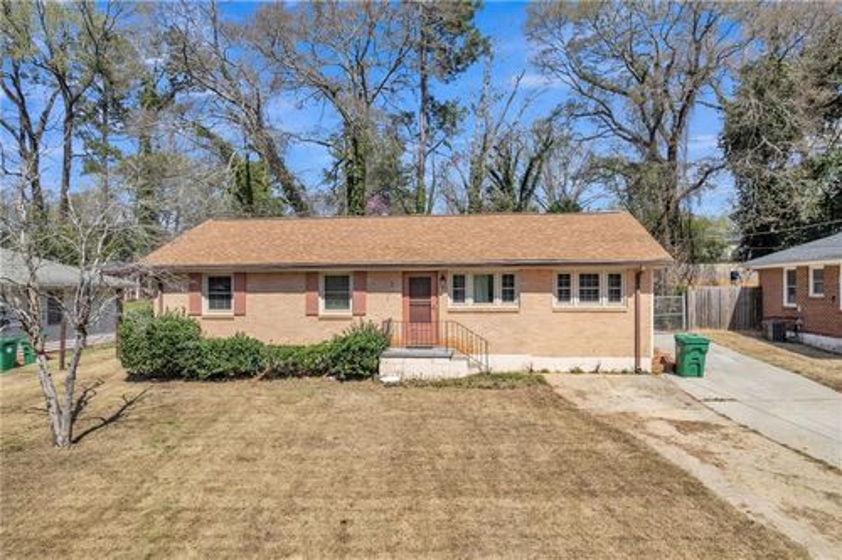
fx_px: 514
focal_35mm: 22
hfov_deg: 78.6
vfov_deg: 57.2
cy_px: 280
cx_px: 421
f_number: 2.8
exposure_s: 1/200
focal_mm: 8.38
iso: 120
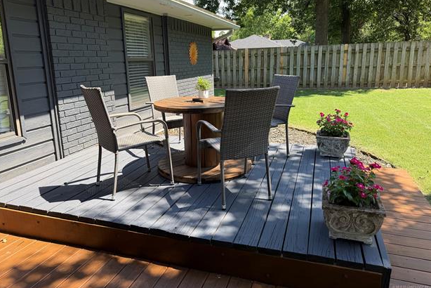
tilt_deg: -11.3
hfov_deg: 69.4
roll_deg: +1.6
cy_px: 121
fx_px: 311
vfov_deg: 49.4
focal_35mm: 26
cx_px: 216
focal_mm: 6.76
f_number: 1.78
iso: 80
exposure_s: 1/909
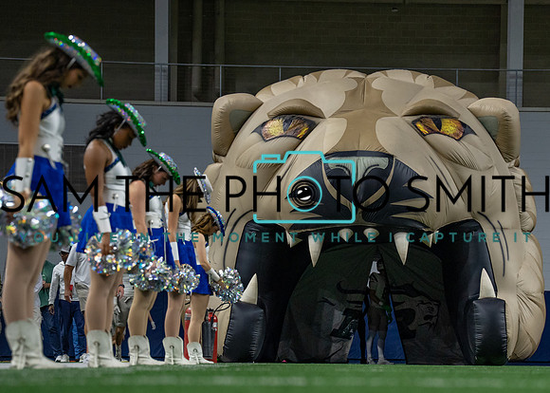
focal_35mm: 111
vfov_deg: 12.9
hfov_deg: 18.0
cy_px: 276
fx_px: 1732
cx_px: 359
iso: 2500
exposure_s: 1/1000
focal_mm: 70
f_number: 2.8
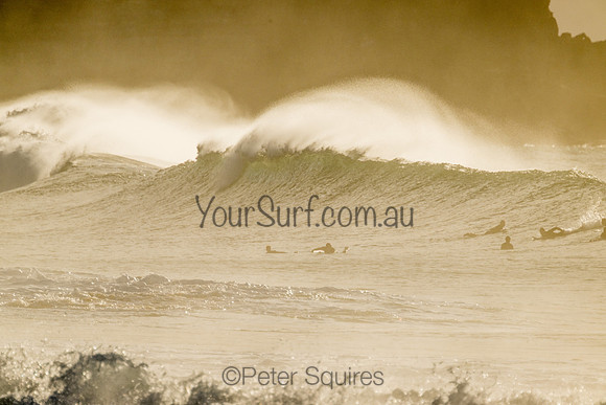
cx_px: 303
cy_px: 202
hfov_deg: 2.6
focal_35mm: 800
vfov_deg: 1.7
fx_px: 13469
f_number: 11
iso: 400
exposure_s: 1/2000
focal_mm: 800
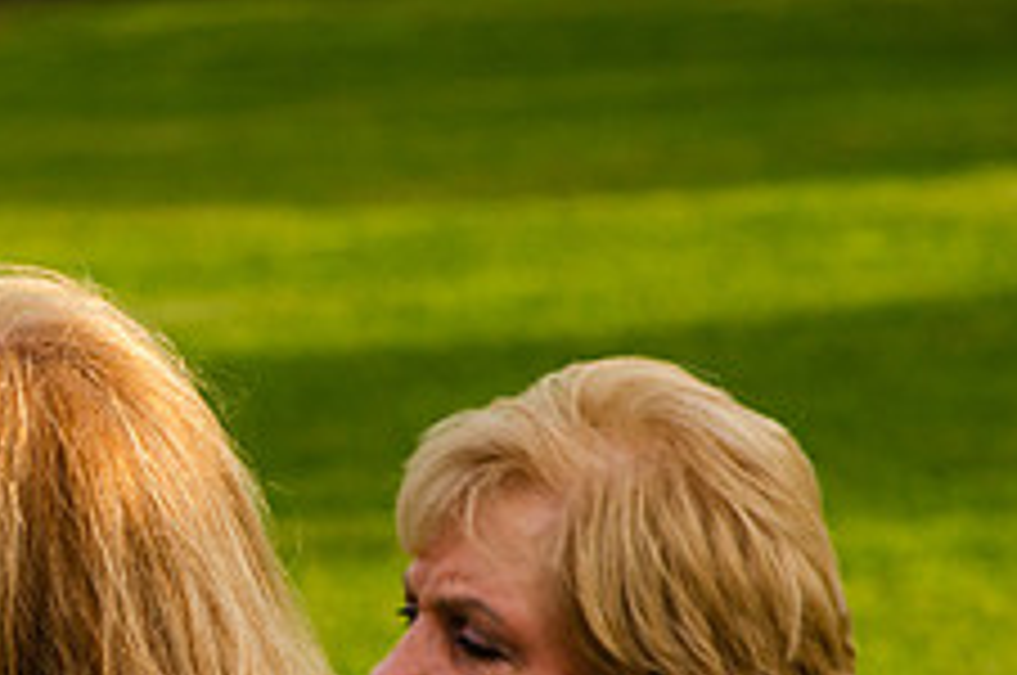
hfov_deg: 4.5
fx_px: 13033
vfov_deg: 3.0
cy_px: 536
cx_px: -184
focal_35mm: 462
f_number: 8
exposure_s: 1/250
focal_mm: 120
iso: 200
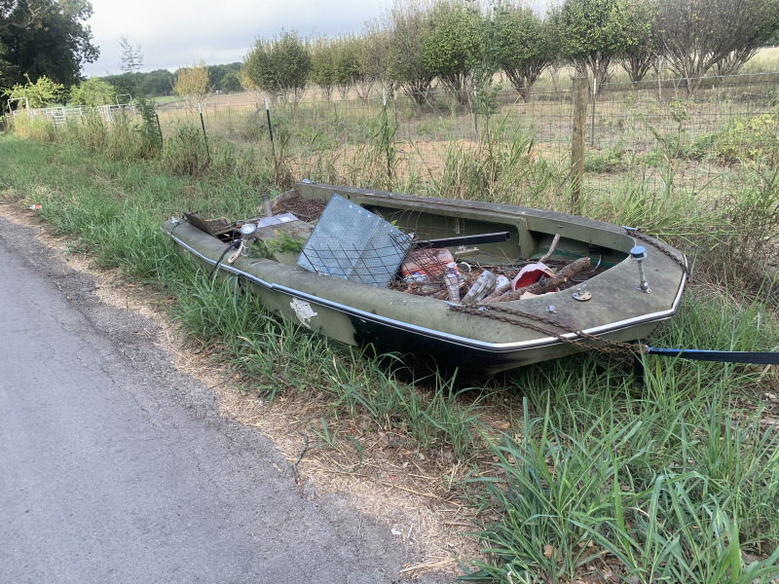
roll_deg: +5.2
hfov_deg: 67.3
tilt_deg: -18.5
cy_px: 292
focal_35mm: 26
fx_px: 585
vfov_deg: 53.1
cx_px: 390
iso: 25
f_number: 1.8
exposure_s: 1/259
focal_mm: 4.25
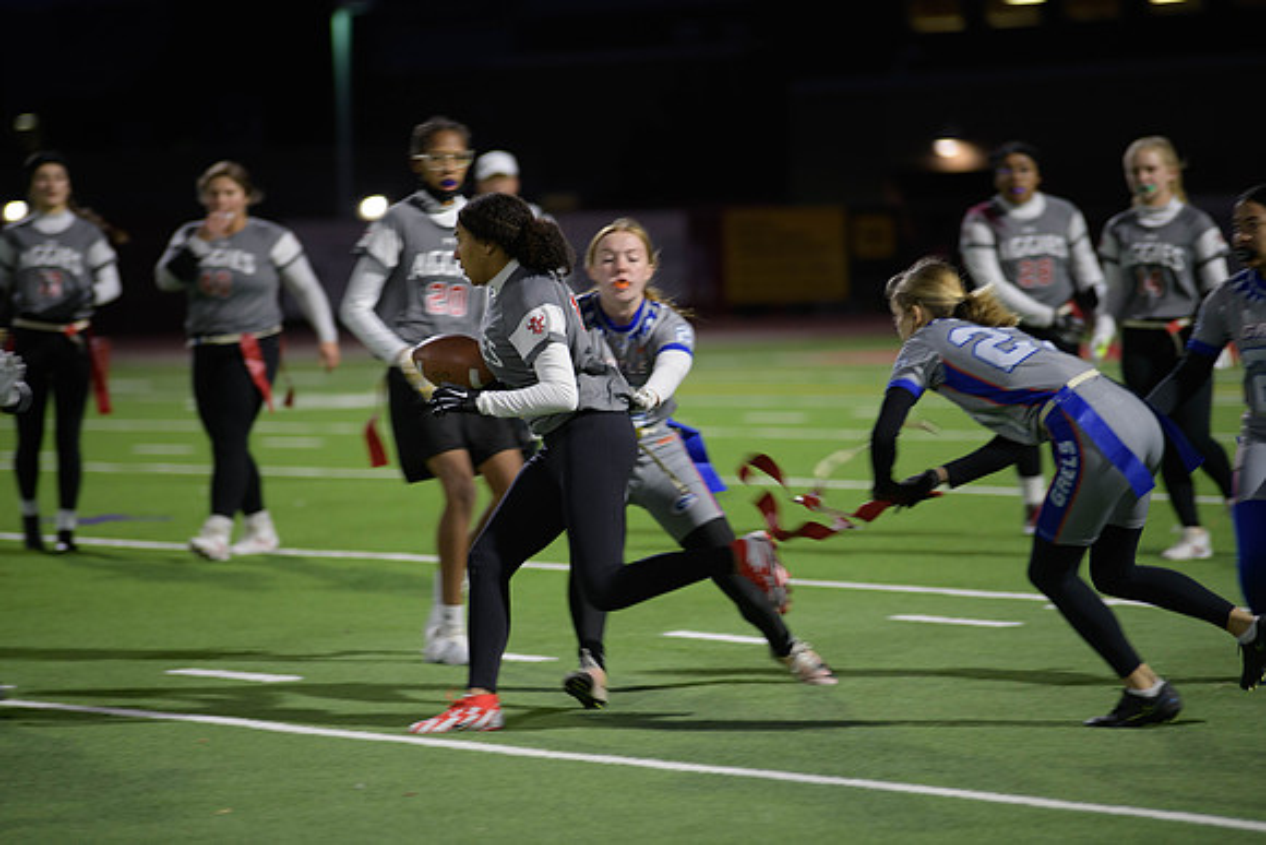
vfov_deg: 7.6
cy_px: 422
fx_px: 6331
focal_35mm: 180
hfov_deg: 11.4
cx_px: 633
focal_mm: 180
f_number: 2.8
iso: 900
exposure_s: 1/200
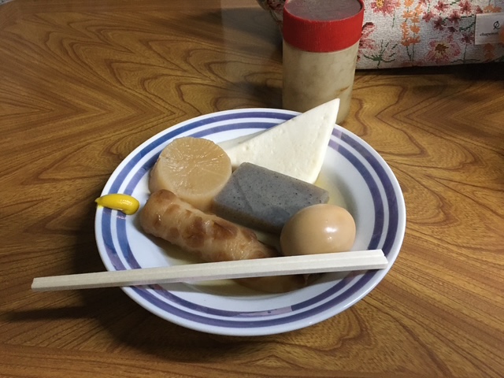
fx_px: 422
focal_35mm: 29
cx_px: 252
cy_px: 189
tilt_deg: -45.5
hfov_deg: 61.7
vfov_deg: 48.2
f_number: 2.2
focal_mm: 4.15
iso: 200
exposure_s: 1/30
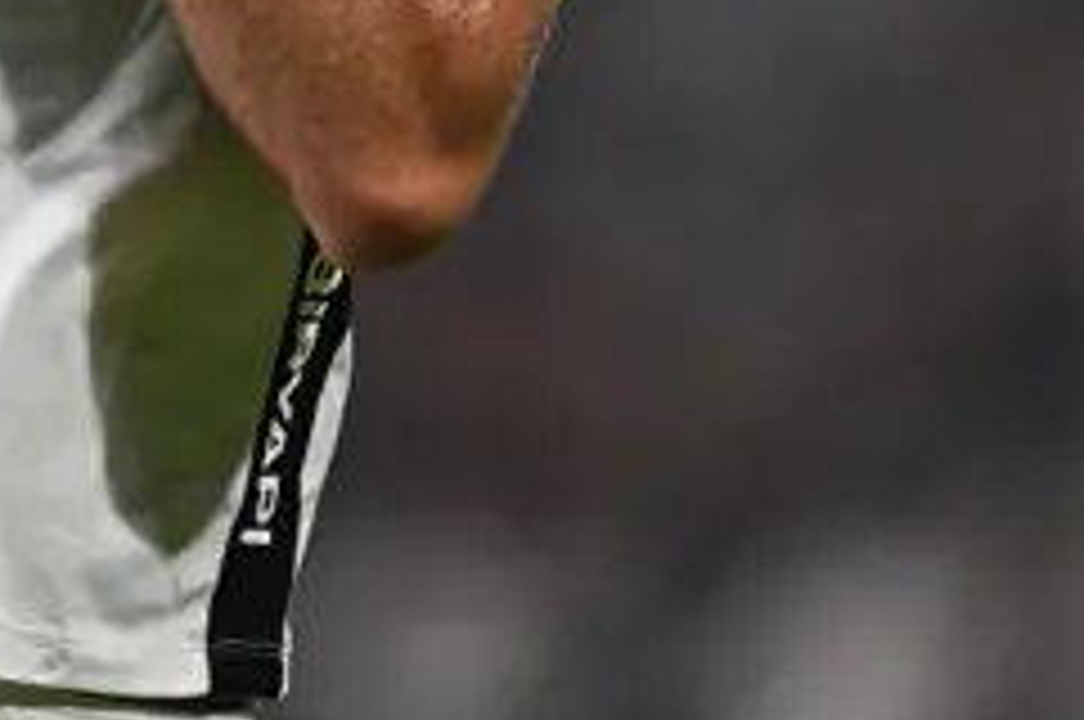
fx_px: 43993
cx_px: 0
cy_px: -457
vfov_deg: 0.9
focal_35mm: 1463
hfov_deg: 1.4
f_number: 2.8
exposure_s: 1/2000
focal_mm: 400
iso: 1600
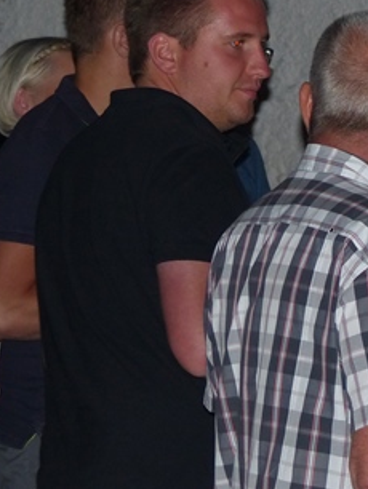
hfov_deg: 5.4
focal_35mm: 272
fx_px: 3850
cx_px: 446
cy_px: 241
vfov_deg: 7.3
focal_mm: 21.4
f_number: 2.8
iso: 250
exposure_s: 1/60
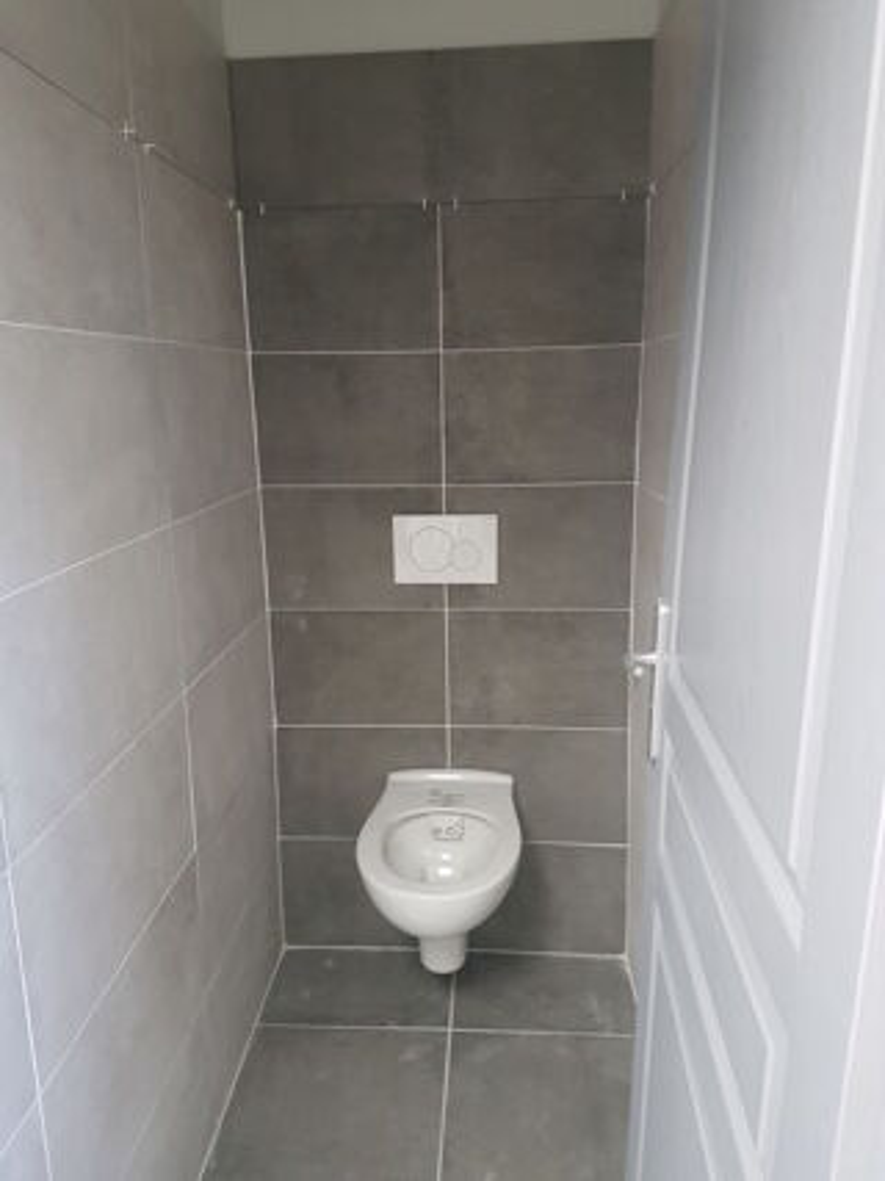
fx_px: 887
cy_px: 590
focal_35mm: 26
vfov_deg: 67.3
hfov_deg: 53.0
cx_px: 442
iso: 200
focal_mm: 4.2
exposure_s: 1/25
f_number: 1.7
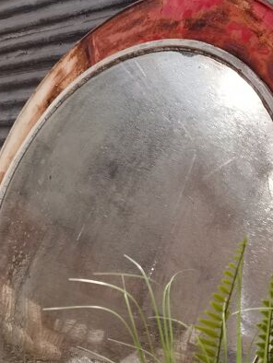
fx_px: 704
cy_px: 195
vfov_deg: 28.9
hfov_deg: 21.6
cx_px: 225
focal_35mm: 67
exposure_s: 1/20
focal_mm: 6.71
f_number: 1.9
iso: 800
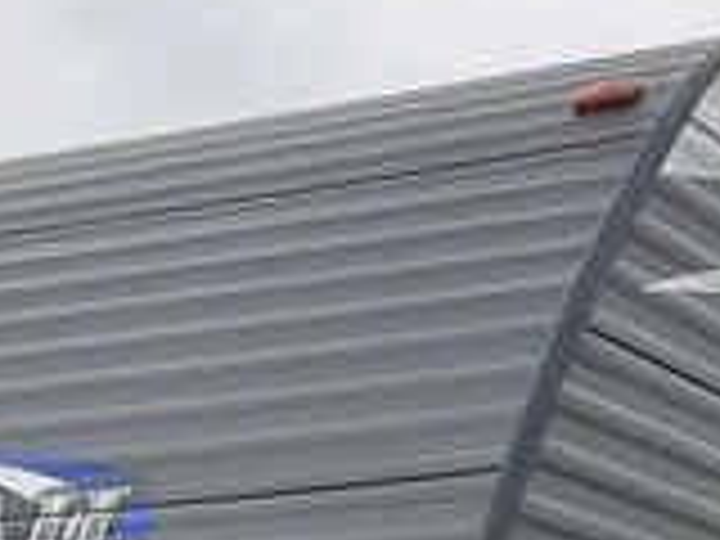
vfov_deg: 10.2
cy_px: 1024
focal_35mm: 136
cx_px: 414
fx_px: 2829
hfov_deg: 14.5
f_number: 1.8
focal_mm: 3
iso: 25
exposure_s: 1/370
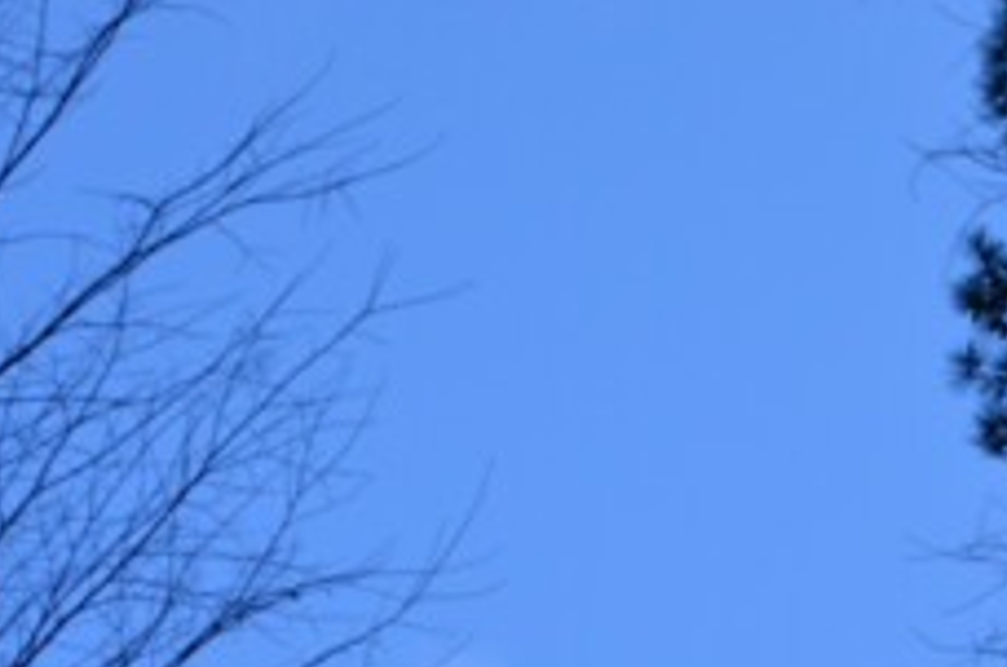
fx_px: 4997
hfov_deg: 11.5
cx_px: 590
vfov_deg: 7.6
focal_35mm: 179
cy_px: 371
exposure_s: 1/640
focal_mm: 60
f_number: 6.3
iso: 400
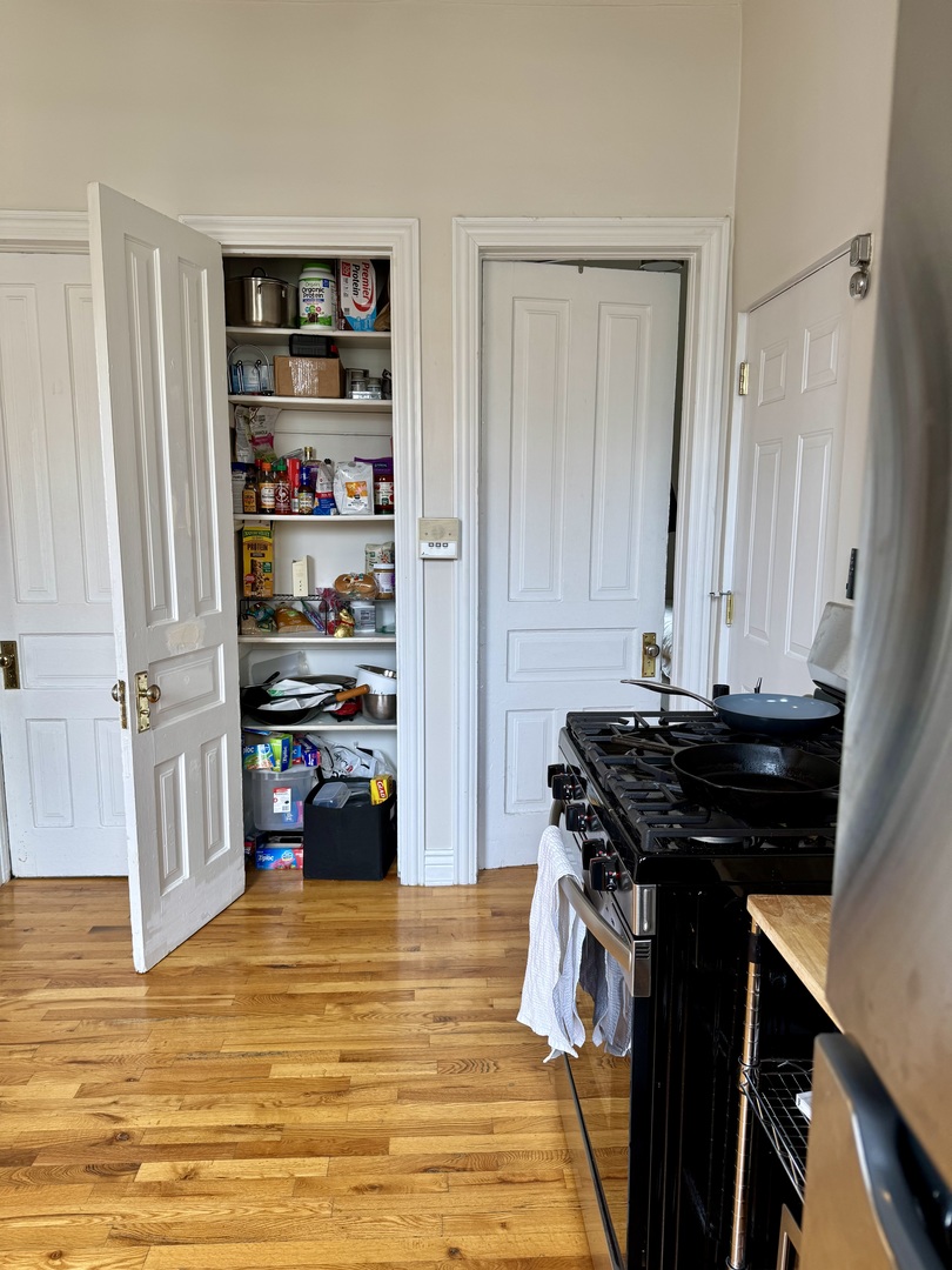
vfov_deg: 71.6
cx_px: 476
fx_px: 880
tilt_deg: -7.9
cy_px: 635
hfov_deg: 56.8
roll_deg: +0.5
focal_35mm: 24
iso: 80
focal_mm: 6.76
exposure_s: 1/120
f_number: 1.78
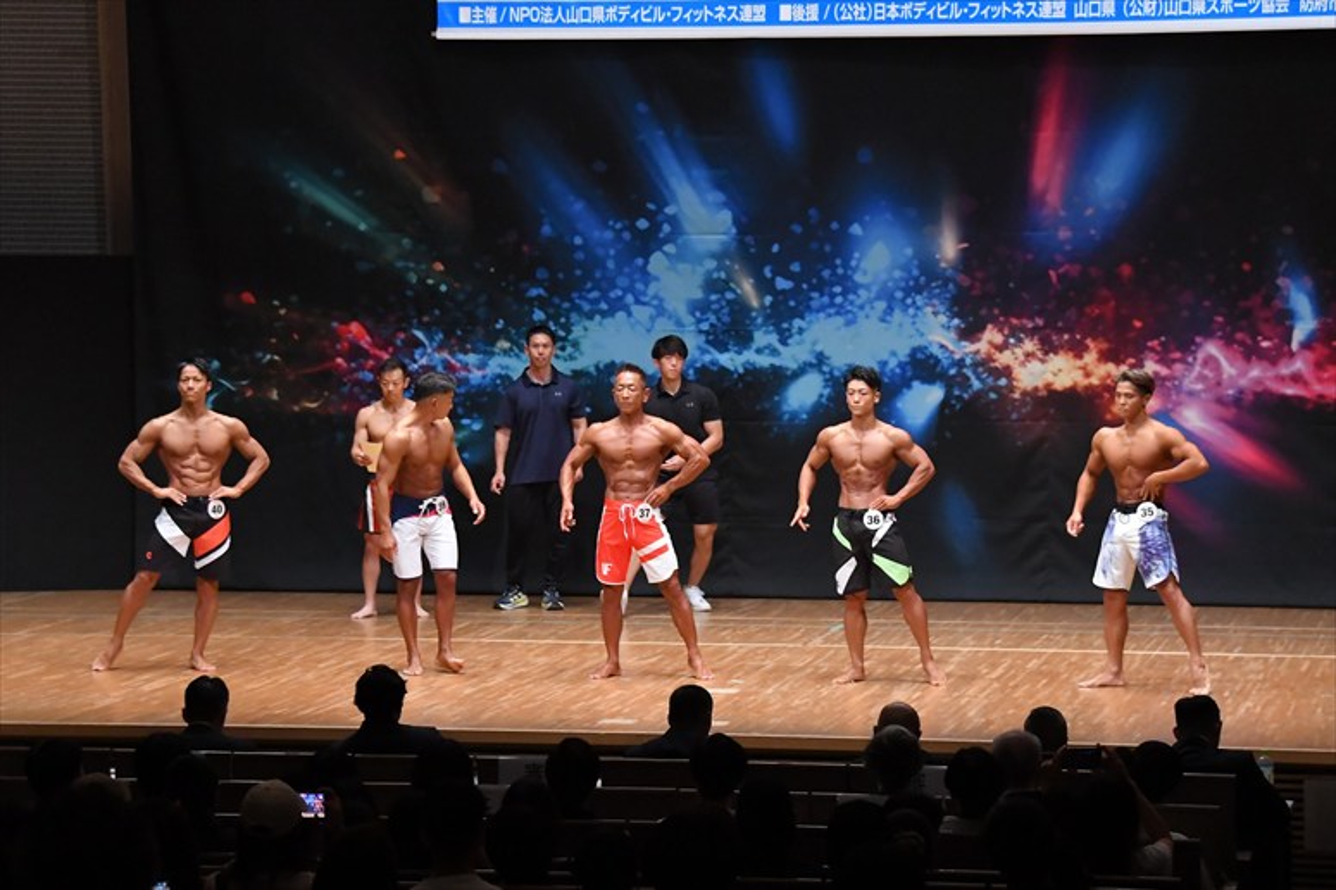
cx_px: 668
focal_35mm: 117
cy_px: 445
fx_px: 4340
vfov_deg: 11.7
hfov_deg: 17.5
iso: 6400
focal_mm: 78
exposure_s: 1/400
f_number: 5.6
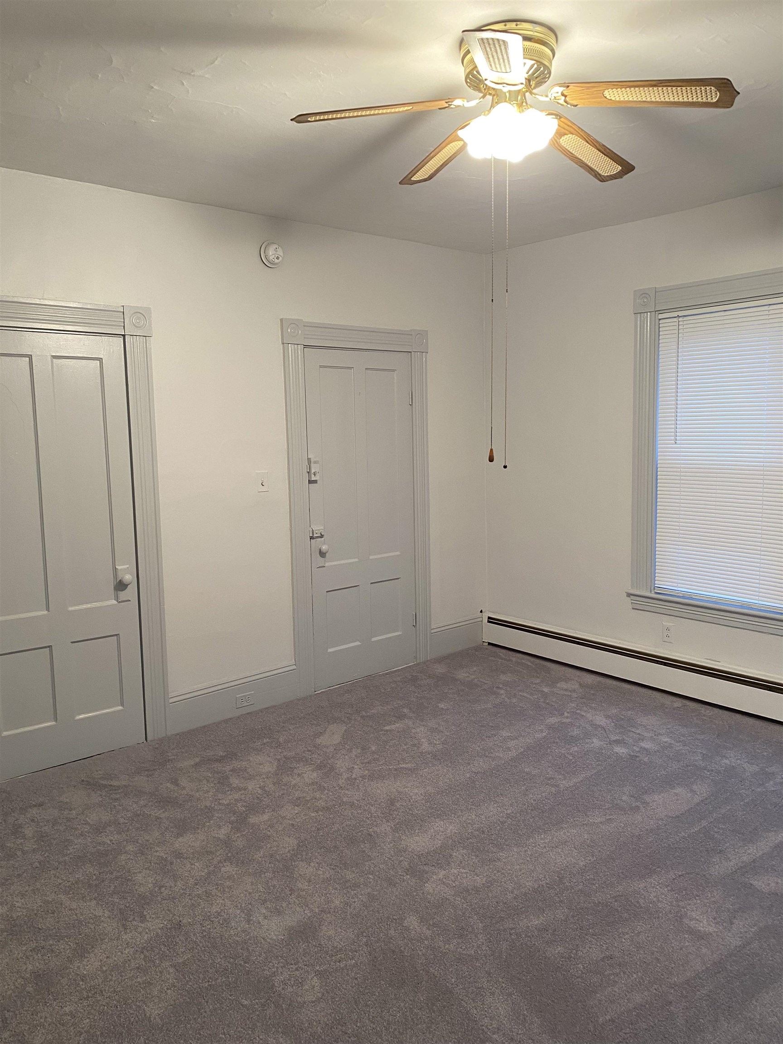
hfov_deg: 53.1
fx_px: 784
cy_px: 522
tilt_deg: -6.4
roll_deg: +1.3
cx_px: 392
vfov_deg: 67.3
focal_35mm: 26
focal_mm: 4.25
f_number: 1.8
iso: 125
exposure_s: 1/60
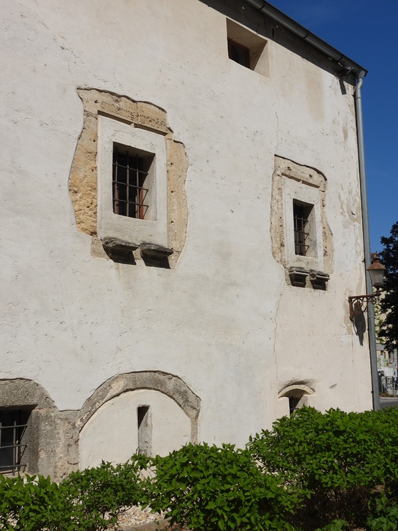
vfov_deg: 43.9
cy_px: 266
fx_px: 659
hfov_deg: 33.6
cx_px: 199
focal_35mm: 43
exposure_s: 1/2000
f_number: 4.5
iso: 100
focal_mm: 7.7
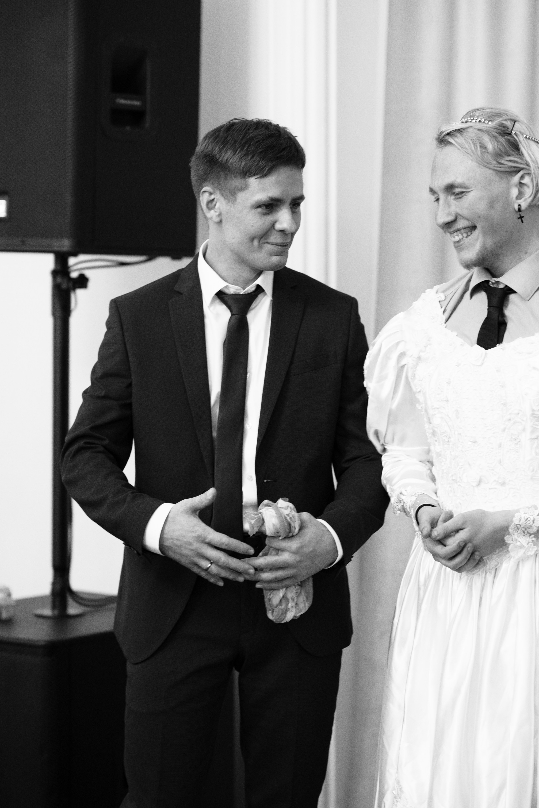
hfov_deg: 12.7
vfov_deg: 18.9
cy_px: 392
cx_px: 333
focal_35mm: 108
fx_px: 2425
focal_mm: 85
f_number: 2
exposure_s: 1/160
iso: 1600
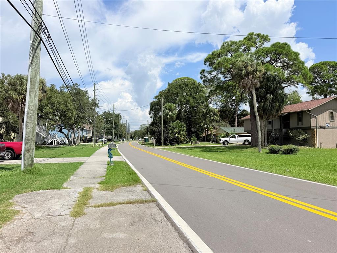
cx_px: 168
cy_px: 126
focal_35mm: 24
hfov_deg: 71.6
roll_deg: +0.8
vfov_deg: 56.8
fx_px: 234
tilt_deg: +3.5
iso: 80
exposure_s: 1/10309
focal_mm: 6.76
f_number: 1.78
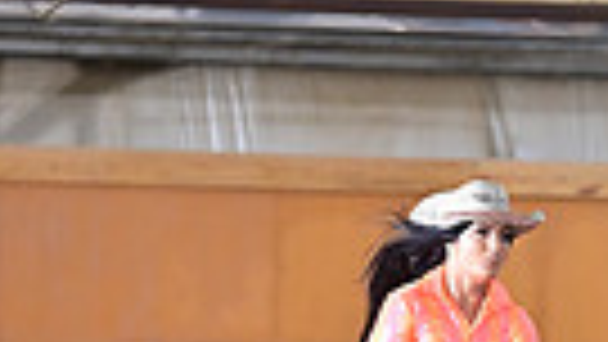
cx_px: 504
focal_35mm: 903
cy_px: 668
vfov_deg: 1.3
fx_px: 14561
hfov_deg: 2.4
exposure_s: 1/250
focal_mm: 200
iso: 1250
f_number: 3.2
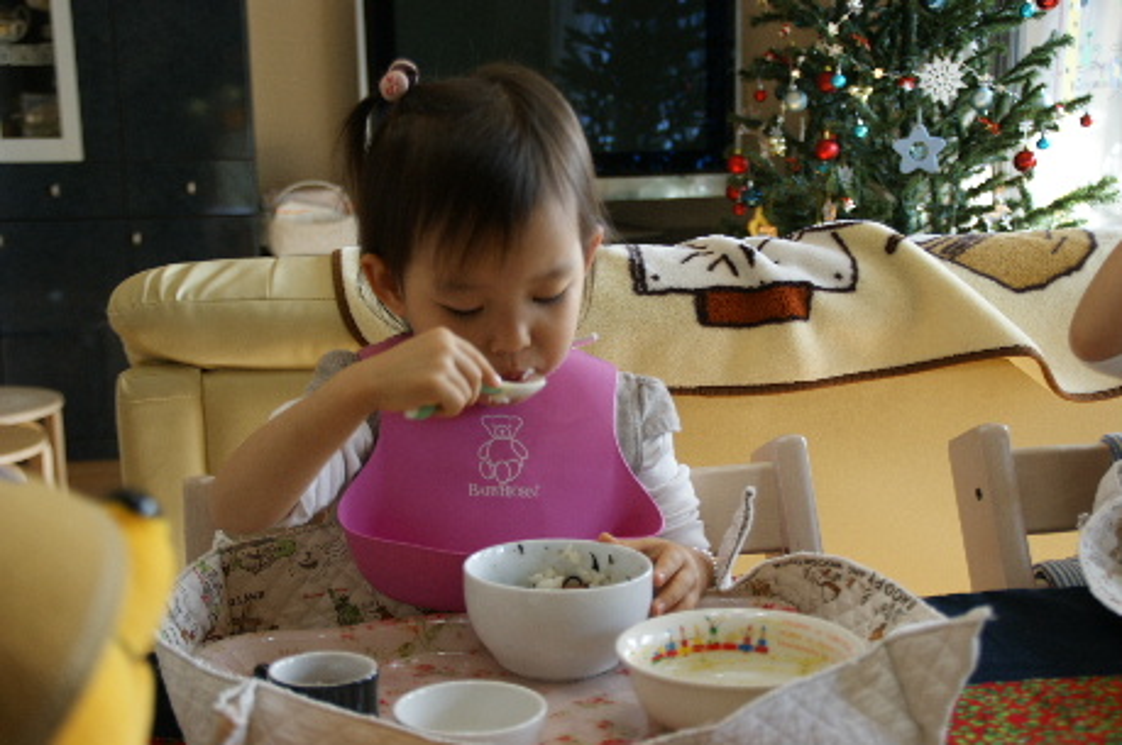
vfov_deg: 25.7
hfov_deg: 37.9
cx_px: 561
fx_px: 1634
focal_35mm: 52
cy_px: 372
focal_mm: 35
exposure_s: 1/60
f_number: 4.5
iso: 160
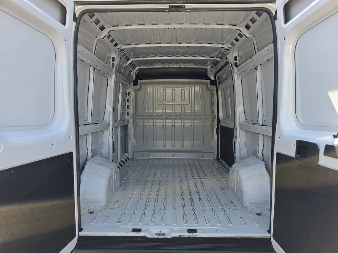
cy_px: 126
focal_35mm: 23
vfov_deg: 58.9
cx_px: 169
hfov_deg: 73.9
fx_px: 225
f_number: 1.4
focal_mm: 6.5
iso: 20
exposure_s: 1/359
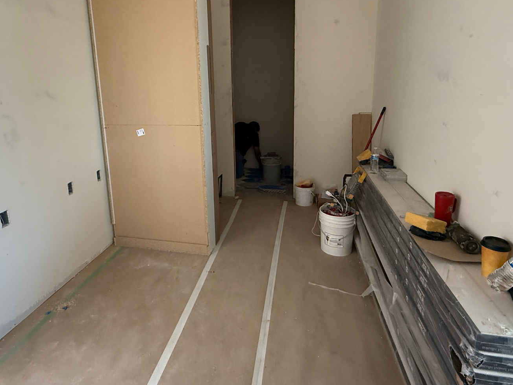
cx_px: 233
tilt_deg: -11.3
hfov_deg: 76.2
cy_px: 149
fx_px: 326
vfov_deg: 60.4
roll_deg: +1.3
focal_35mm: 22
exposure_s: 1/99
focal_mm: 2.22
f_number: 2.2
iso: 400
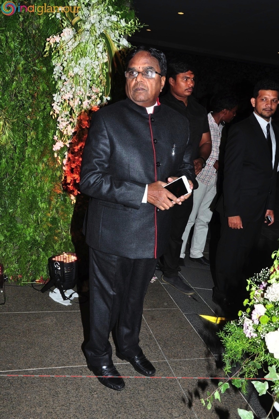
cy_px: 210
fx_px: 419
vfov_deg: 53.2
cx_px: 140
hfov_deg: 36.8
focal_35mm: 36
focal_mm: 24
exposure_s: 1/125
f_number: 8
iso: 320
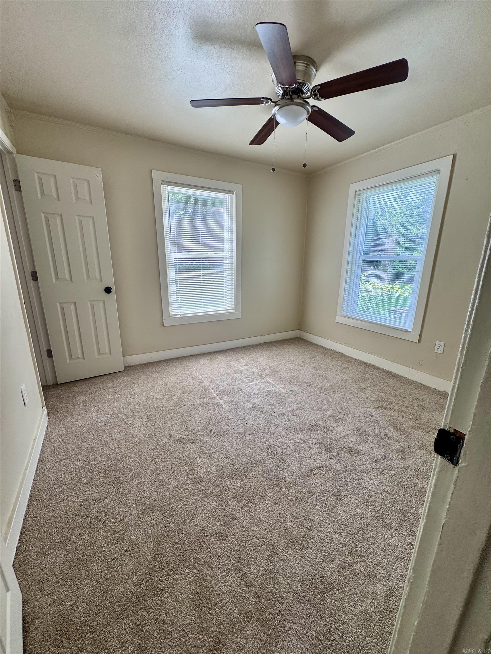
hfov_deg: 85.7
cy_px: 327
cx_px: 246
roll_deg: -1.1
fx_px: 265
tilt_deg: -15.1
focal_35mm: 14
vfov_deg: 102.1
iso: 40
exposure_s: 1/120
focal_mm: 2.22
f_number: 2.2
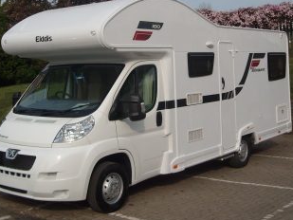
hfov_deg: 33.2
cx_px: 137
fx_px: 491
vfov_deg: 25.0
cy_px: 59
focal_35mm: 58
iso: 64
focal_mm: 5.7
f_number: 5.6
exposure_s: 1/323
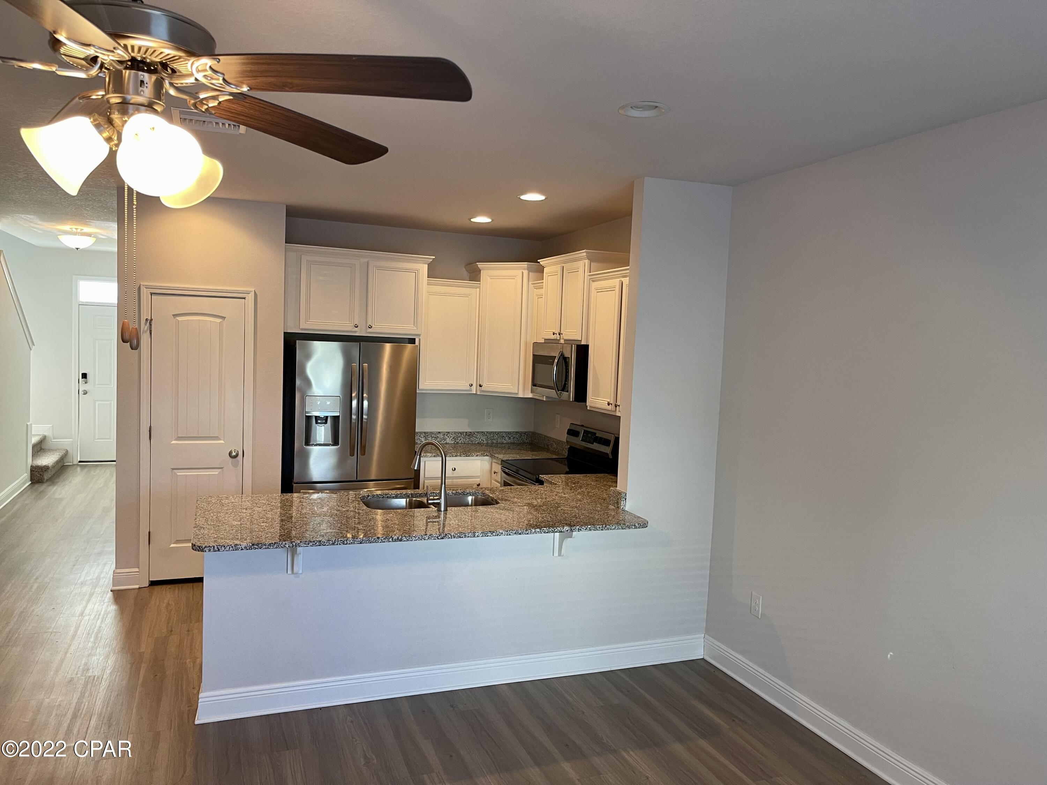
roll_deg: -2.3
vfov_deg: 53.1
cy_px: 392
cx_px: 524
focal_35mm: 26
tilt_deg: -4.2
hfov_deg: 67.3
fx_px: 786
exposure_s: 1/60
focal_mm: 5.1
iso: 100
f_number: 1.6
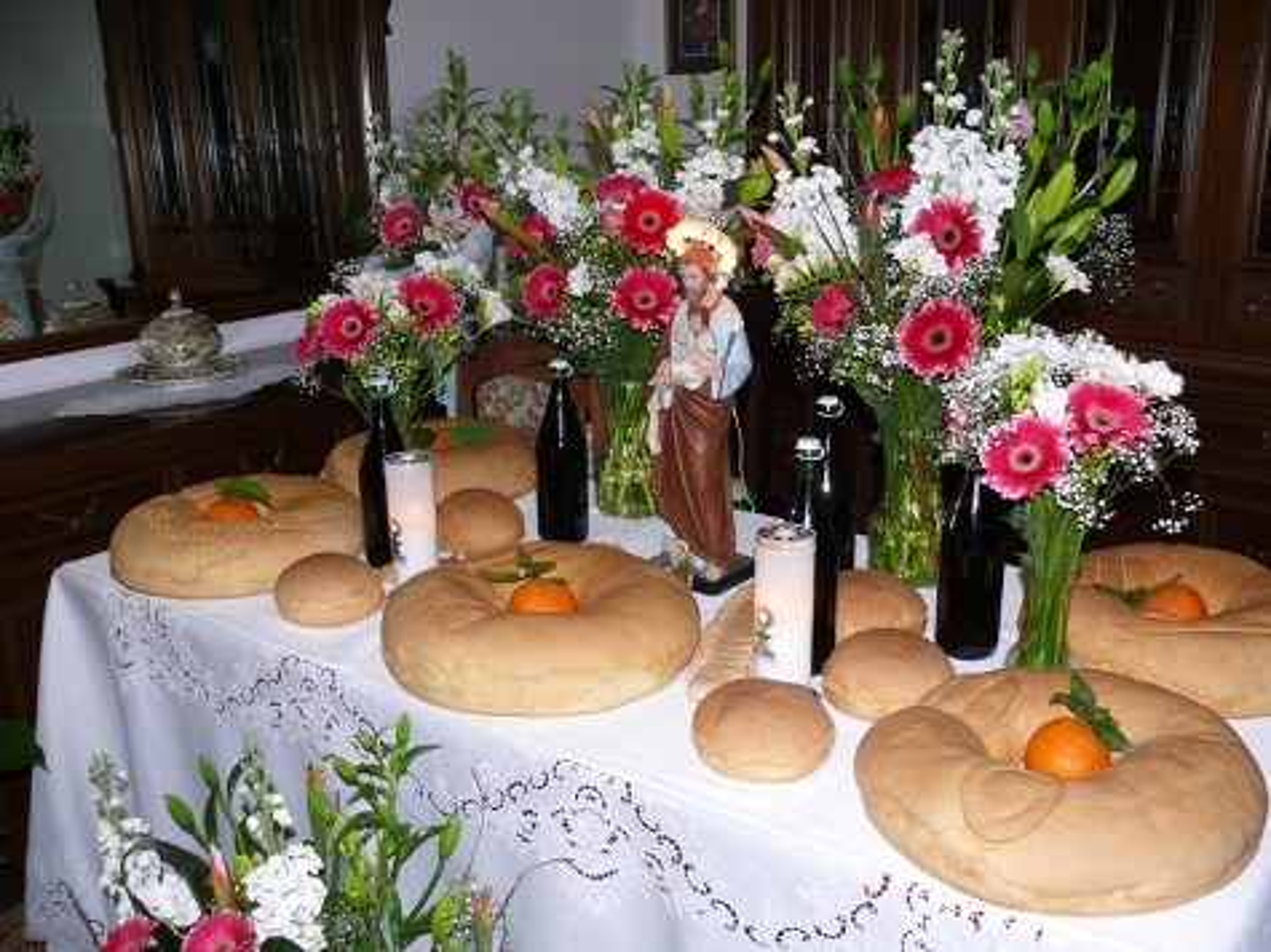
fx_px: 1285
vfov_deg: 40.7
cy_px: 476
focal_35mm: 35
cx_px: 636
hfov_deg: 52.6
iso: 100
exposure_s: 1/30
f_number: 2.8
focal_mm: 7.4
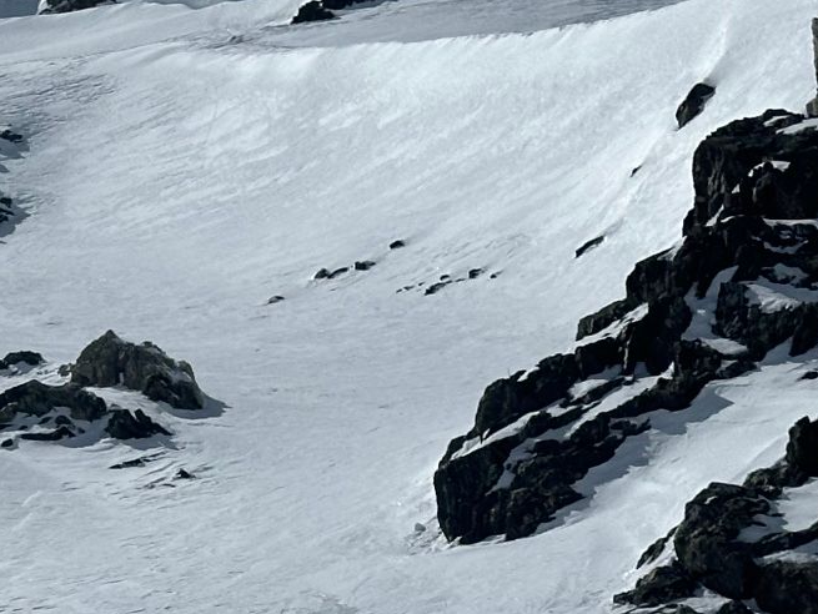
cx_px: -302
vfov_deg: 9.9
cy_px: 557
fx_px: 3547
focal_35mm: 150
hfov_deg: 12.7
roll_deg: +1.9
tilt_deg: +31.1
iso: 40
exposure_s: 1/23256
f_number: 1.78
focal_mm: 6.86
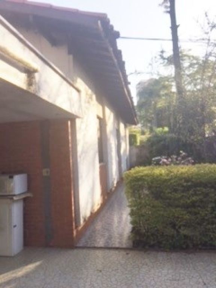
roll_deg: +1.4
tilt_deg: +1.8
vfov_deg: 61.7
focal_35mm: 29
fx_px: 241
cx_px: 108
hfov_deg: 48.2
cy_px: 144
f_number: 2.2
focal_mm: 4.15
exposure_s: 1/493
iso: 25
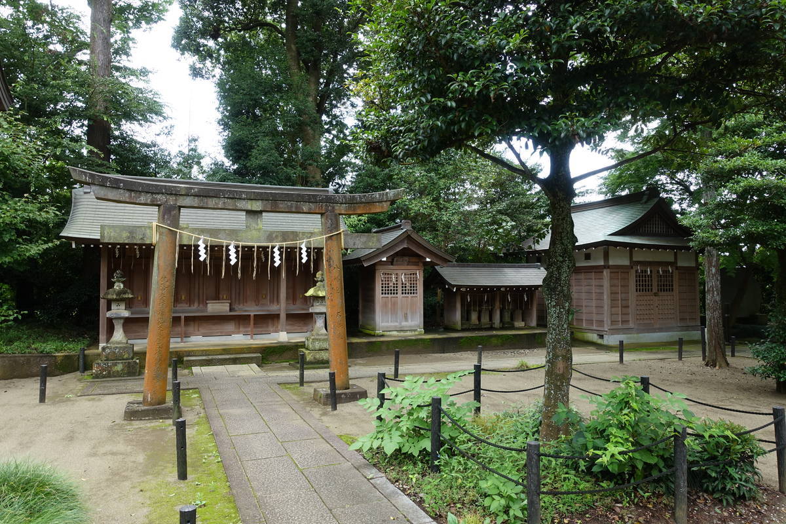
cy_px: 262
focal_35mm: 24
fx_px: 524
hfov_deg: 73.7
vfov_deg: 53.1
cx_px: 393
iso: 125
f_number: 5
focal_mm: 8.8
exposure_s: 1/80
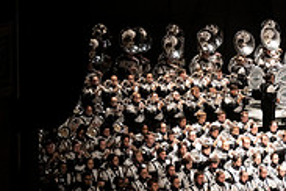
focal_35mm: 130
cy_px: 151
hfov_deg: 14.6
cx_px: 436
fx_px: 1033
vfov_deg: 10.5
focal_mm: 41
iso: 4000
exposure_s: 1/500
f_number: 4
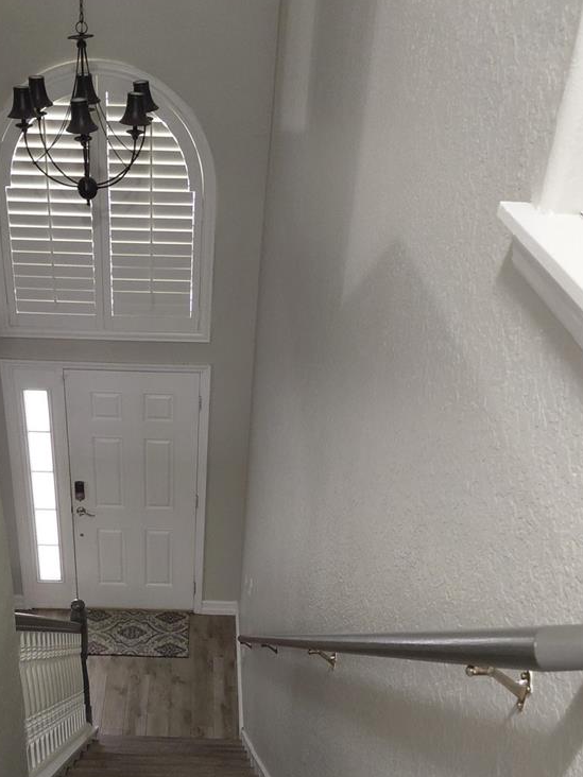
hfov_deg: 34.7
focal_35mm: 41
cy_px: 540
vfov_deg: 44.8
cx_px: 175
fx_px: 921
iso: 400
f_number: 1.8
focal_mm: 4.69
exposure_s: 1/40
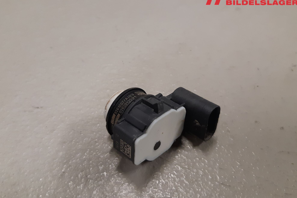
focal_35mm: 28
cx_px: 144
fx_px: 231
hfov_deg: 65.5
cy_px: 95
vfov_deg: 46.4
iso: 160
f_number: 1.7
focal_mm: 3.93
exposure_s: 1/50
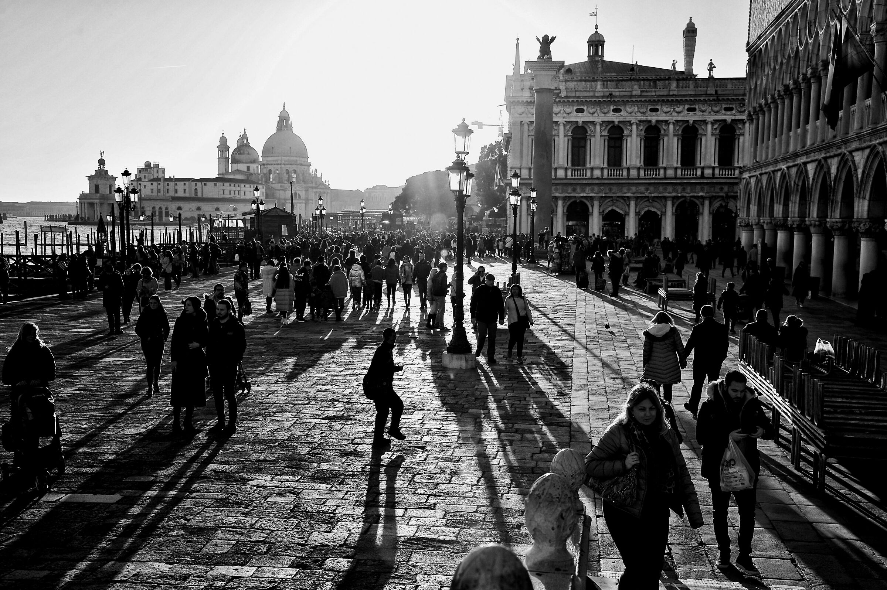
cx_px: 444
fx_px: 985
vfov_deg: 33.4
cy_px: 295
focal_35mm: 40
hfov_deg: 48.5
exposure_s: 1/640
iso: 200
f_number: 6.3
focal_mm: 40
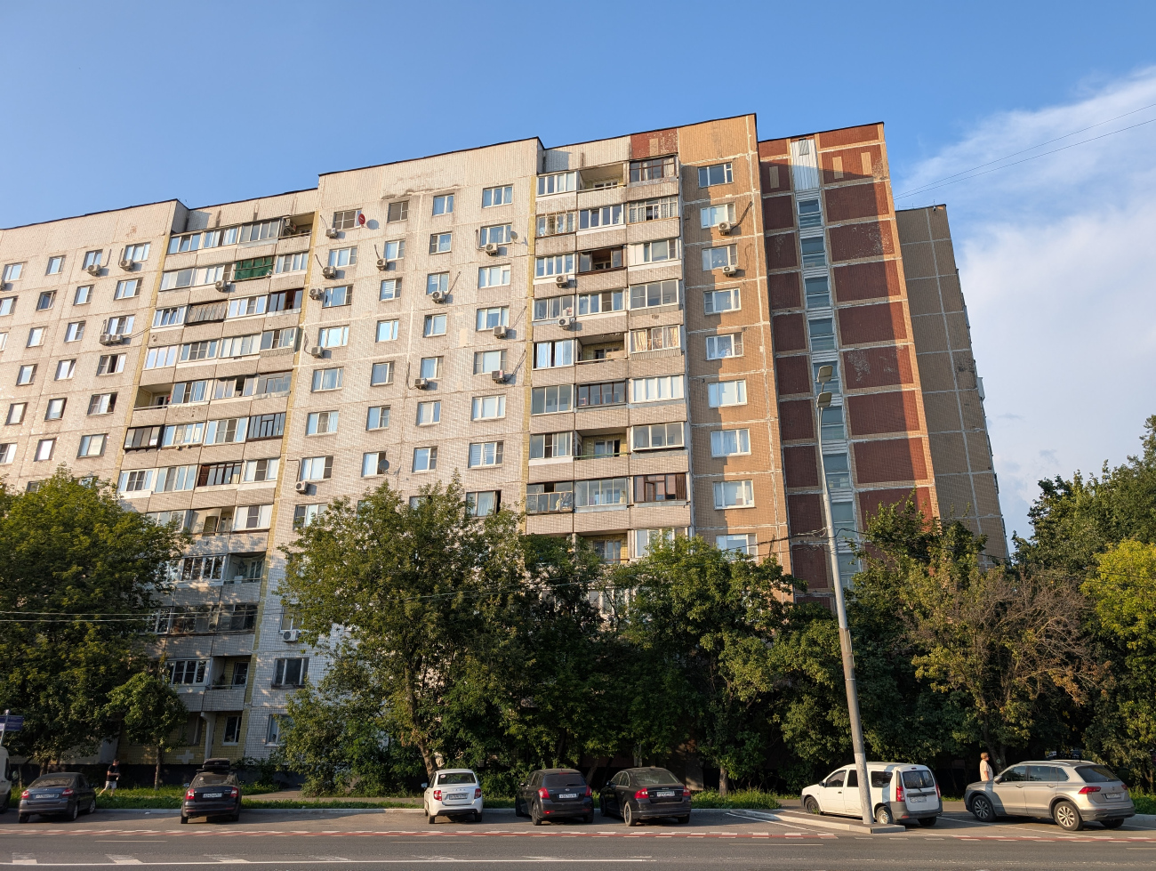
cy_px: 436
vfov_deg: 56.9
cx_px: 578
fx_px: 803
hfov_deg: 71.5
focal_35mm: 24
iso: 20
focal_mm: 6.9
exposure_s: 1/592
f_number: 1.68
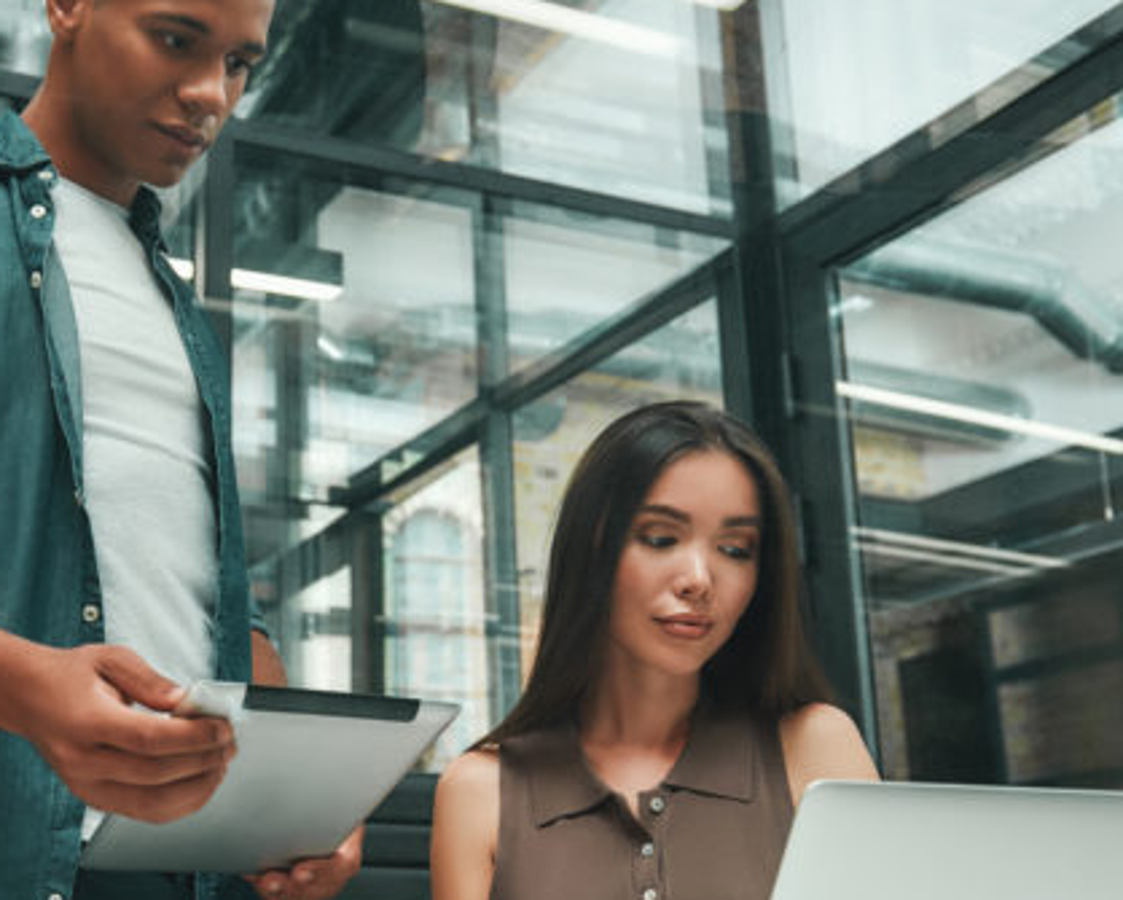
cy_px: 571
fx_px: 1663
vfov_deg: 30.1
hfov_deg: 36.7
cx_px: 330
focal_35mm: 50
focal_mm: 29
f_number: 4
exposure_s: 1/100
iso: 500
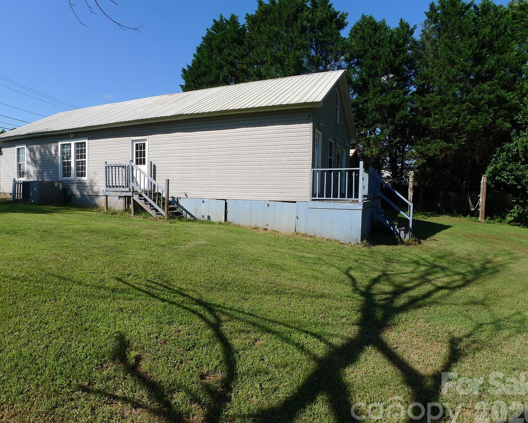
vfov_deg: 51.5
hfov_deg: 61.7
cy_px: 216
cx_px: 215
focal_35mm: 28
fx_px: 438
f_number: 4
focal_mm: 5.1
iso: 80
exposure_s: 1/640
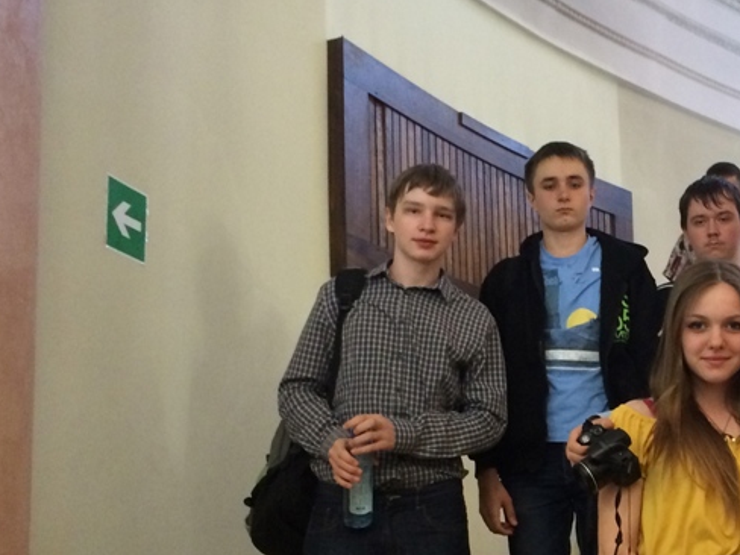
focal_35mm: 63
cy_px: 385
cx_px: 635
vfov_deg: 23.1
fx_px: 1347
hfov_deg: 29.7
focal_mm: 4.12
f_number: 2.2
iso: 250
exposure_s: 1/30
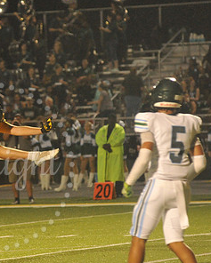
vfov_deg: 5.3
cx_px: -11
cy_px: 166
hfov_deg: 4.2
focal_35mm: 368
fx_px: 2871
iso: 6400
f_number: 5
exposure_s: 1/250
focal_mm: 200
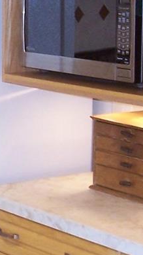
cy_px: 88
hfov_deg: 7.8
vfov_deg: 14.1
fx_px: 1026
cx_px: -93
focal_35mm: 152
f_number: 2.7
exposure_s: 1/60
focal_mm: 5.6
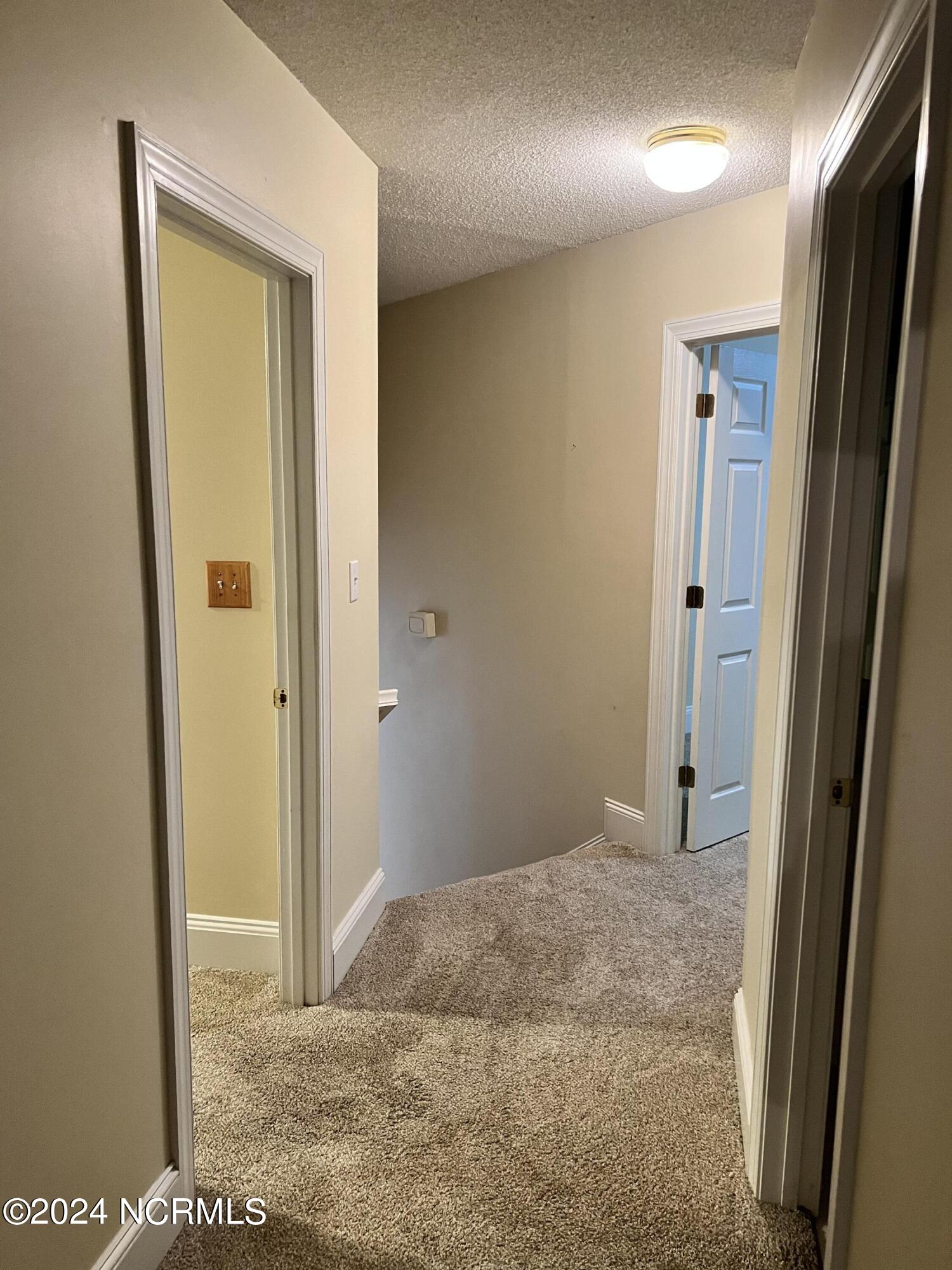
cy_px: 635
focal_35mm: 26
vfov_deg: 67.3
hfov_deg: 53.1
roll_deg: -0.3
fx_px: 953
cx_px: 476
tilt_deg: -6.8
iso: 400
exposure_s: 1/60
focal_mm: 5.7
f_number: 1.5
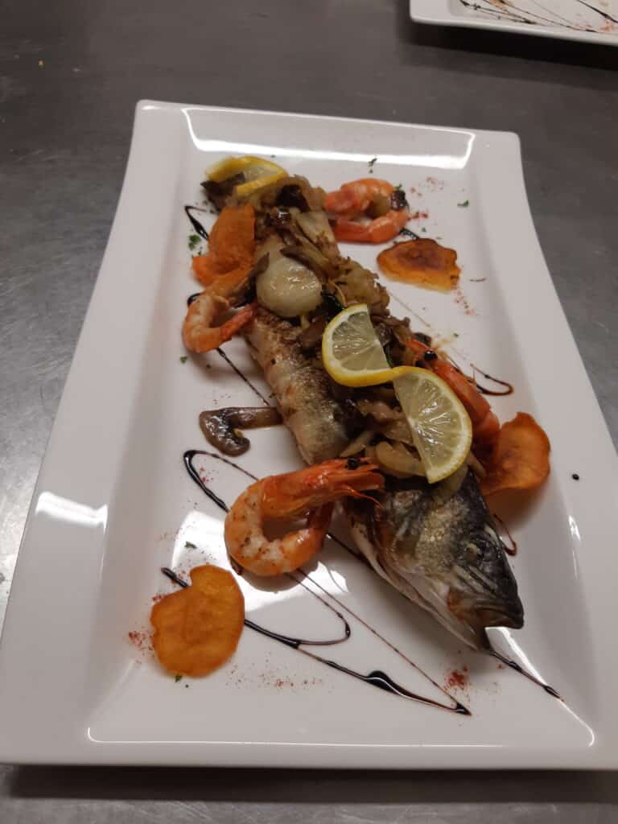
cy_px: 412
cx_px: 309
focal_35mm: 26
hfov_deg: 53.1
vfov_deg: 67.3
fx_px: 619
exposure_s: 1/50
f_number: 1.7
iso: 50
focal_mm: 3.93
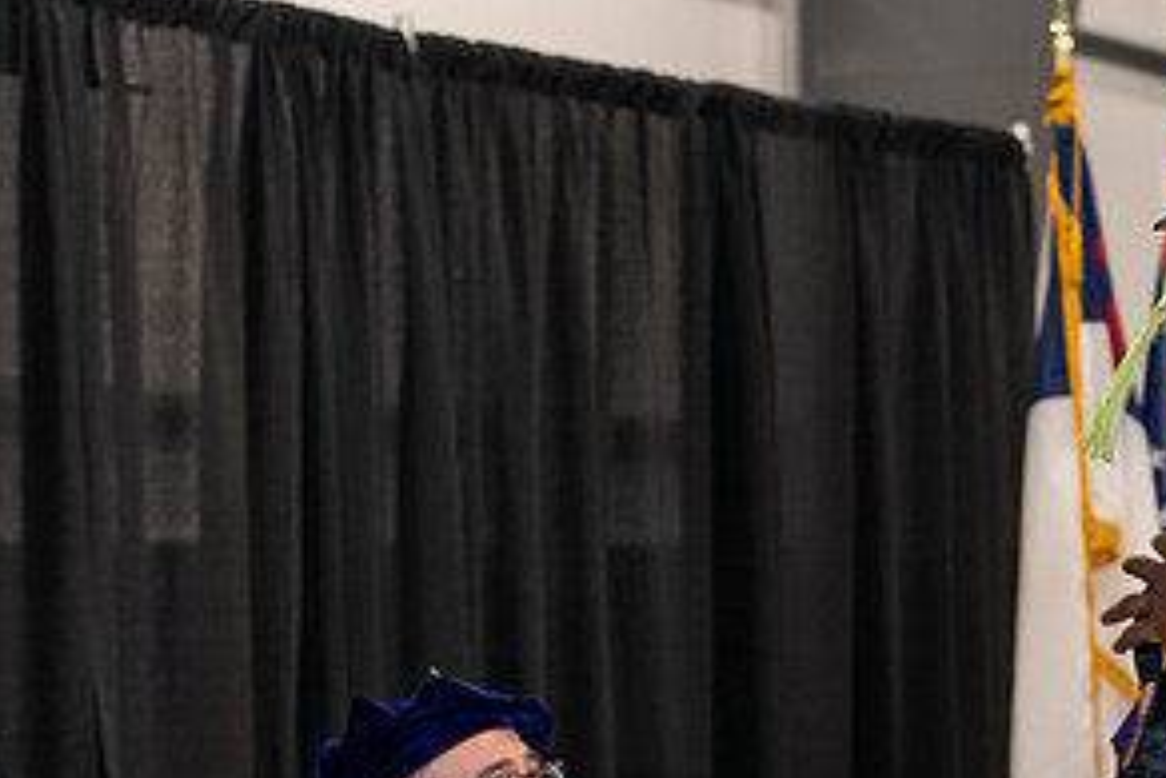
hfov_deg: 14.6
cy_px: 640
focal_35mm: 139
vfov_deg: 9.9
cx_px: 1042
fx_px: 4504
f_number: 5
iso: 2500
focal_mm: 70
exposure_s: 1/200
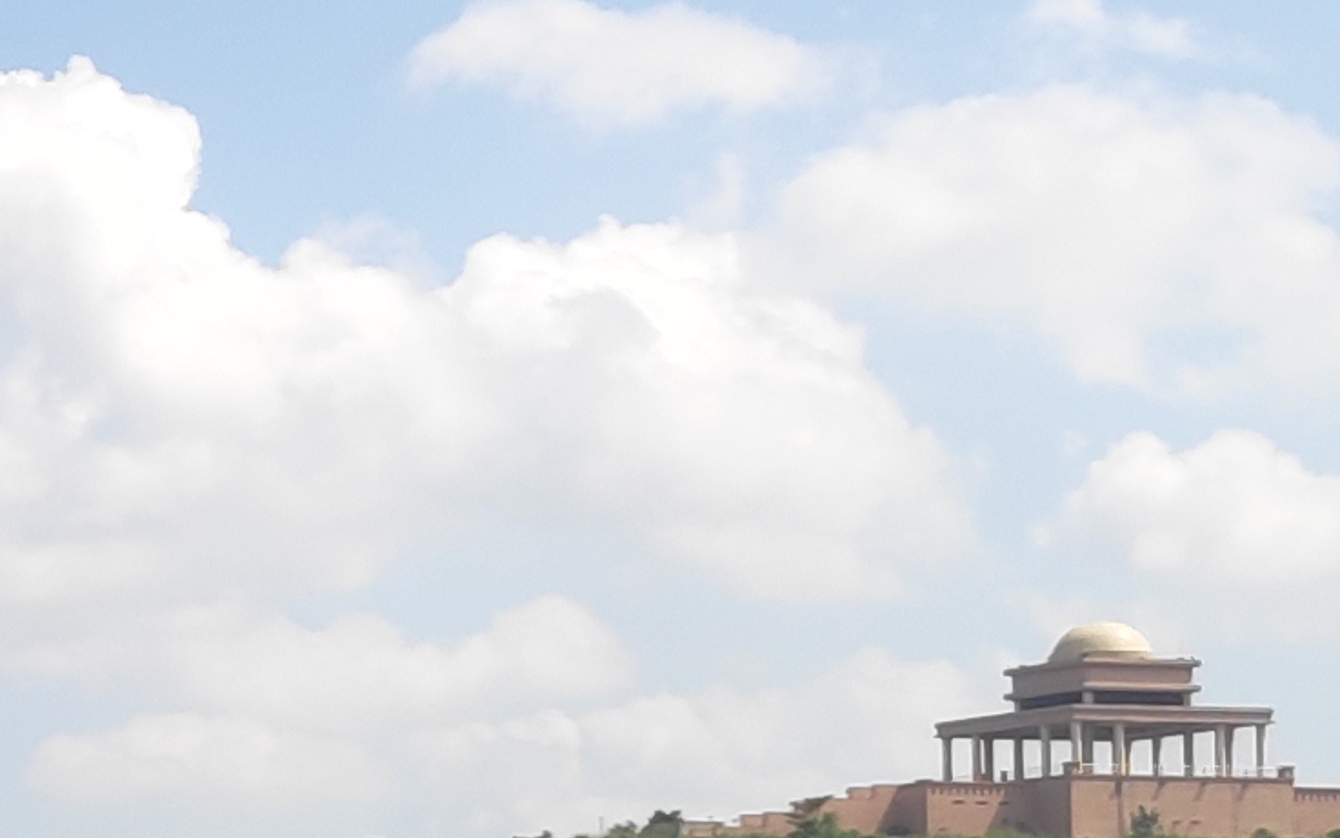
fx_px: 4237
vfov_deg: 11.1
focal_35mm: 116
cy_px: 971
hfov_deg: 16.6
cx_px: -584
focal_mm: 3.94
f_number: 1.9
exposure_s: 1/1899
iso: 100
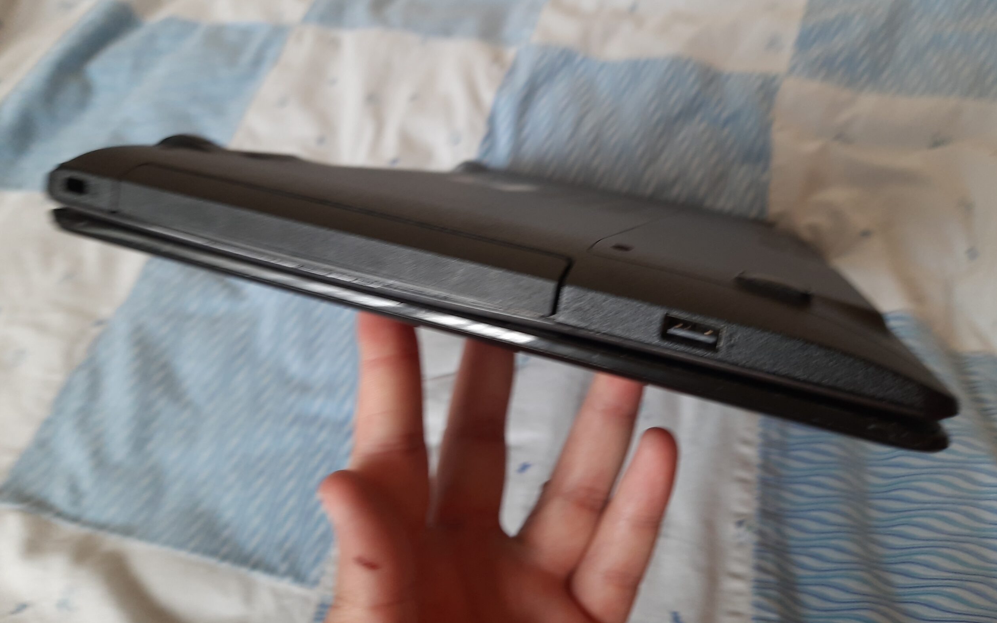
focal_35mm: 27
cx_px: 507
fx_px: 734
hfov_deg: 68.4
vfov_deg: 46.0
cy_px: 291
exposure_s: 1/50
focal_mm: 4.6
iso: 160
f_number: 2
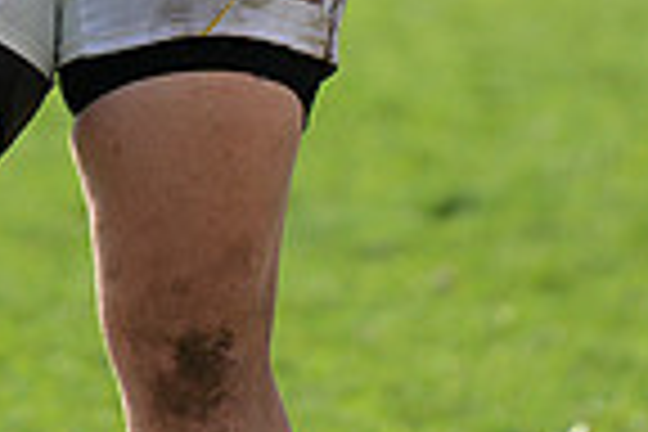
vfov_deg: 1.8
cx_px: 72
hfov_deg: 2.6
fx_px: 14093
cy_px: -394
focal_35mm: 783
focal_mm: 195
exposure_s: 1/1250
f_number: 2.8
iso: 320
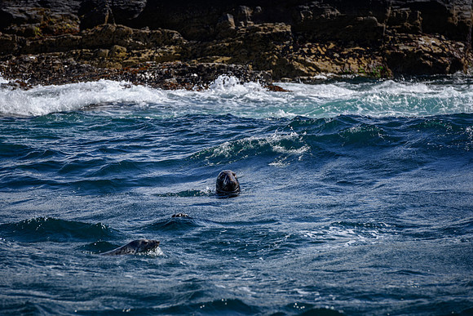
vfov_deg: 6.4
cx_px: 236
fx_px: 2824
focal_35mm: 215
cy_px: 158
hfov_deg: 9.6
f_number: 8
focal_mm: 195
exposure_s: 1/800
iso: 200
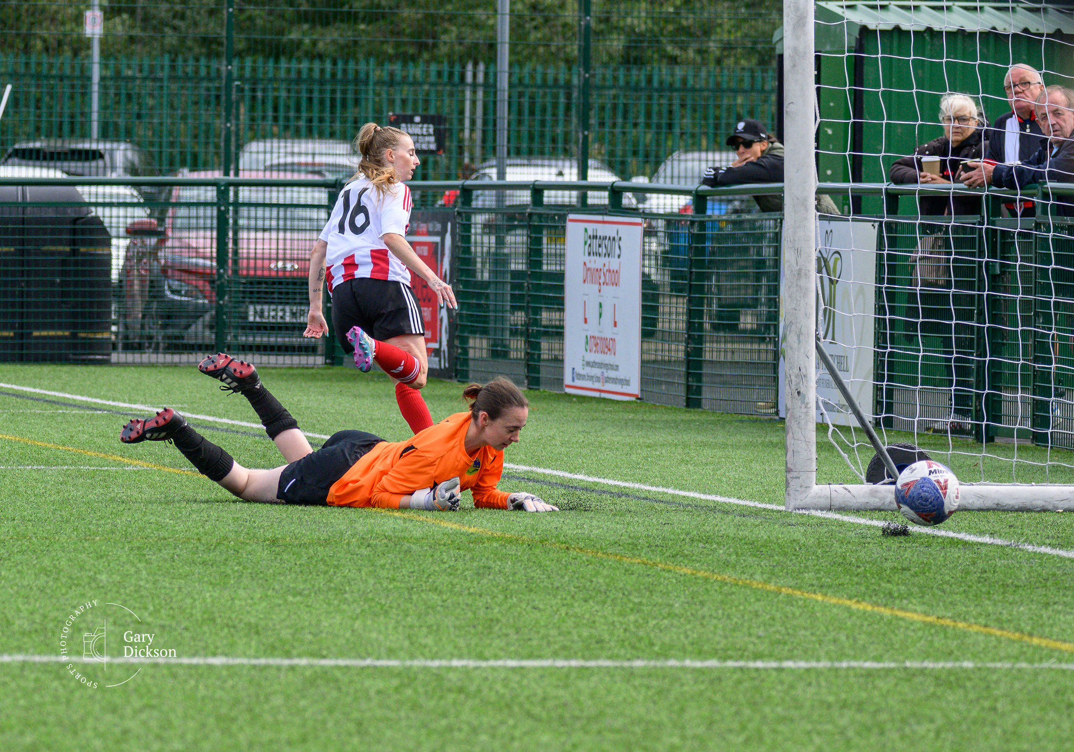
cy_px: 294
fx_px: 10686
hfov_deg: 5.8
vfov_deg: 4.0
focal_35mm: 353
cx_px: 398
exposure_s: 1/1600
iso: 640
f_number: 4.8
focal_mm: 150
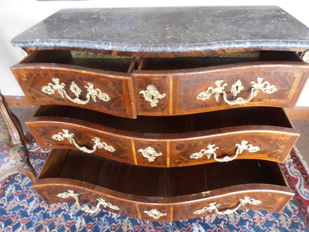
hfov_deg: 71.6
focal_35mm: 24
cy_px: 116
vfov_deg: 56.8
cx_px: 154
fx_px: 214
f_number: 3
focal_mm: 4.2
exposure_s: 1/8
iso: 125
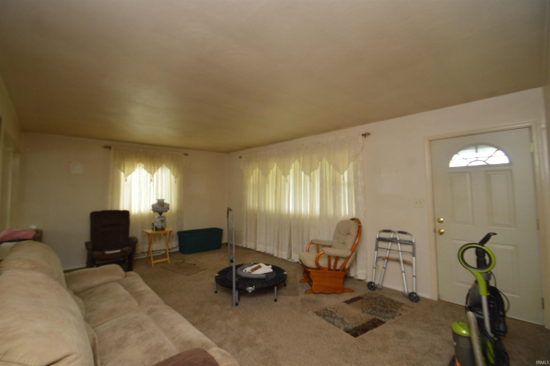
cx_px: 275
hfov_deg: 100.4
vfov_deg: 77.2
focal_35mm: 15
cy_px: 183
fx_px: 229
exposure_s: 1/60
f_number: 3.5
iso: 500
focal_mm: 10
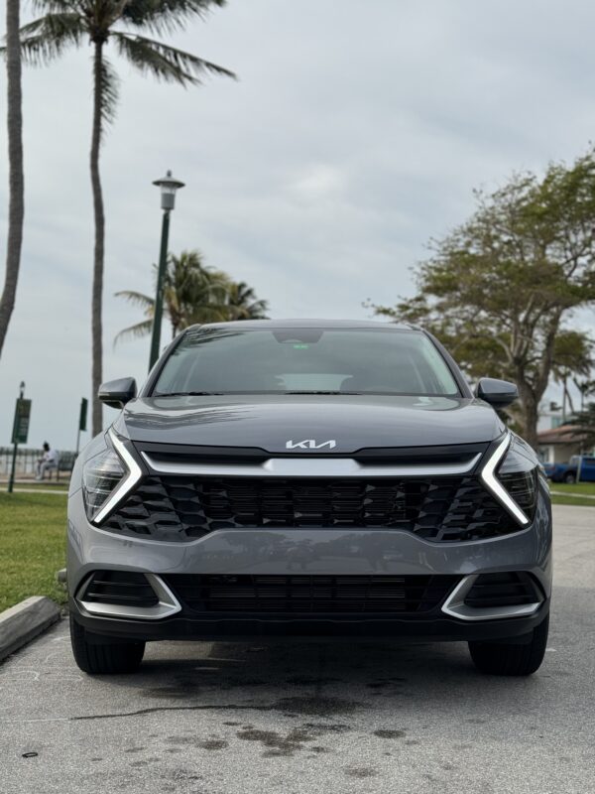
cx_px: 298
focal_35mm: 48
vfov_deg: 39.7
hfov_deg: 30.3
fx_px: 1100
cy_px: 397
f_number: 1.78
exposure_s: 1/4310
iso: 64
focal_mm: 6.86
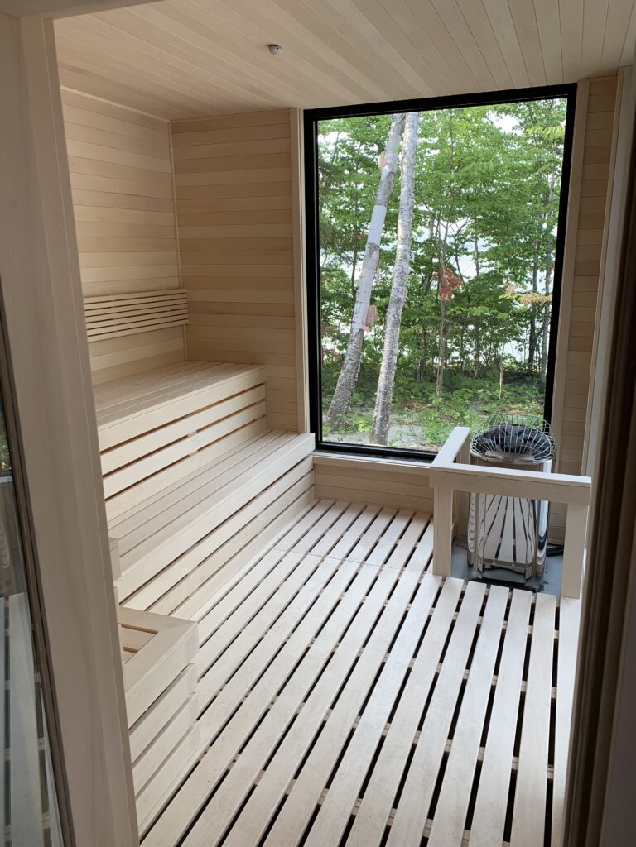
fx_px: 637
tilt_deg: -13.3
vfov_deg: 67.3
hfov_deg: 53.1
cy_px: 424
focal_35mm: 26
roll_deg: +0.3
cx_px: 318
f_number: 1.8
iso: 25
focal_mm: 4.25
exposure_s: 1/128
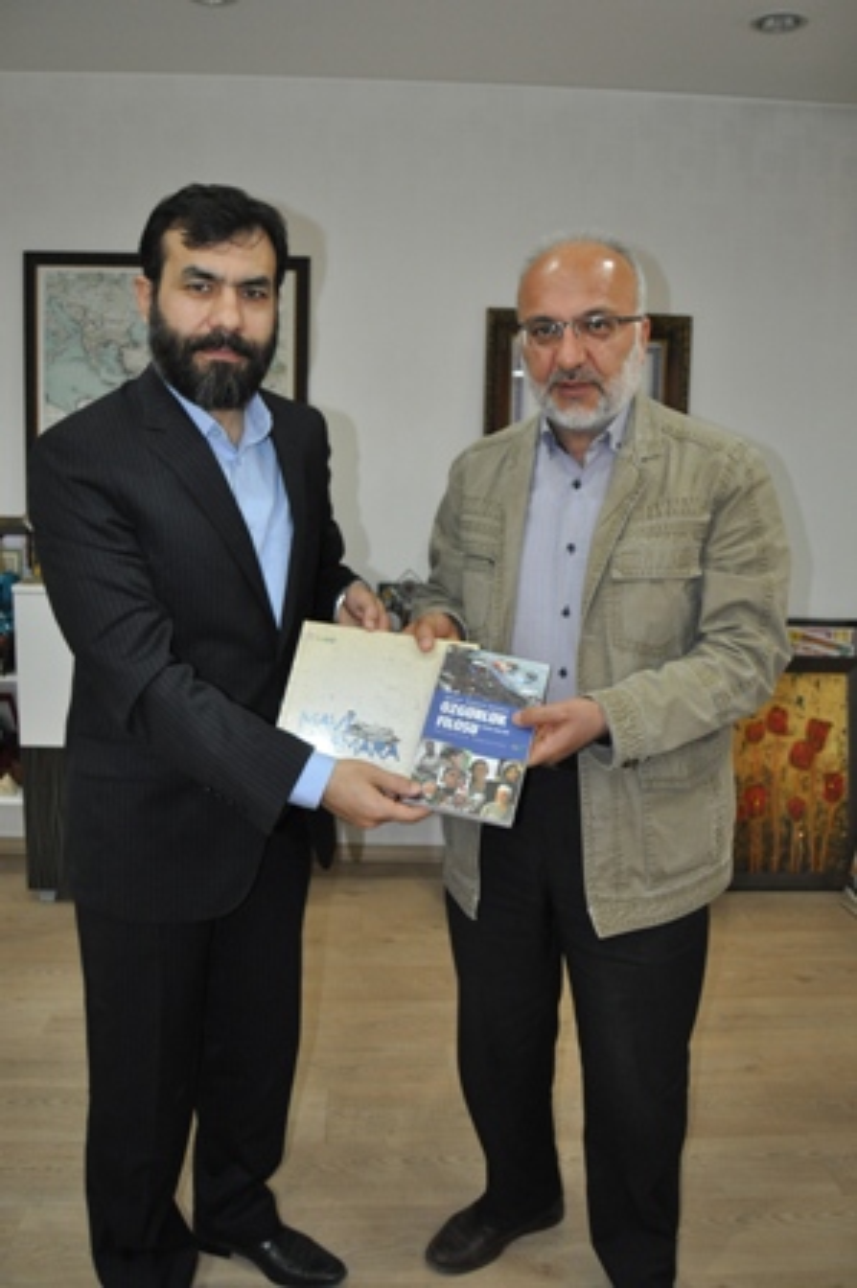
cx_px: 428
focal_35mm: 28
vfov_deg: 64.6
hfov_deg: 45.6
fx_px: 1019
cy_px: 644
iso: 800
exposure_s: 1/60
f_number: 3.5
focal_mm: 19
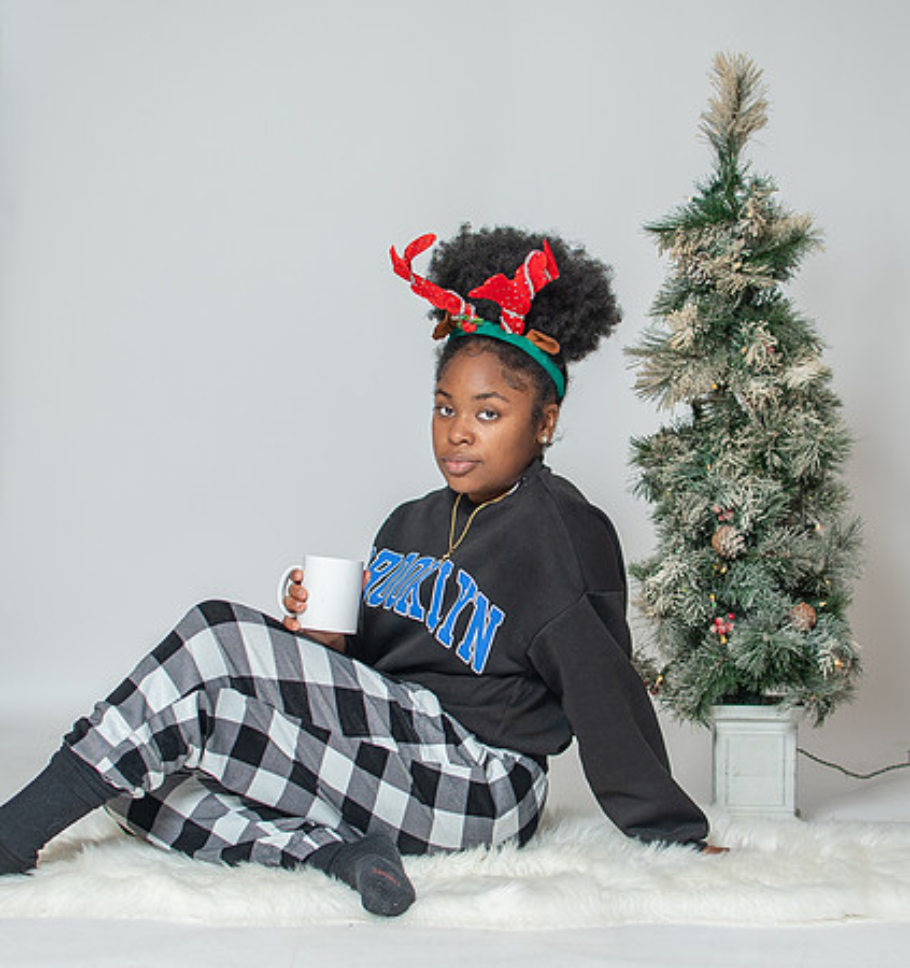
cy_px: 484
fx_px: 2097
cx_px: 502
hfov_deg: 24.5
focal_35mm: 68
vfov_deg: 26.0
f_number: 3.2
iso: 100
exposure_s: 1/250
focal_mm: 35
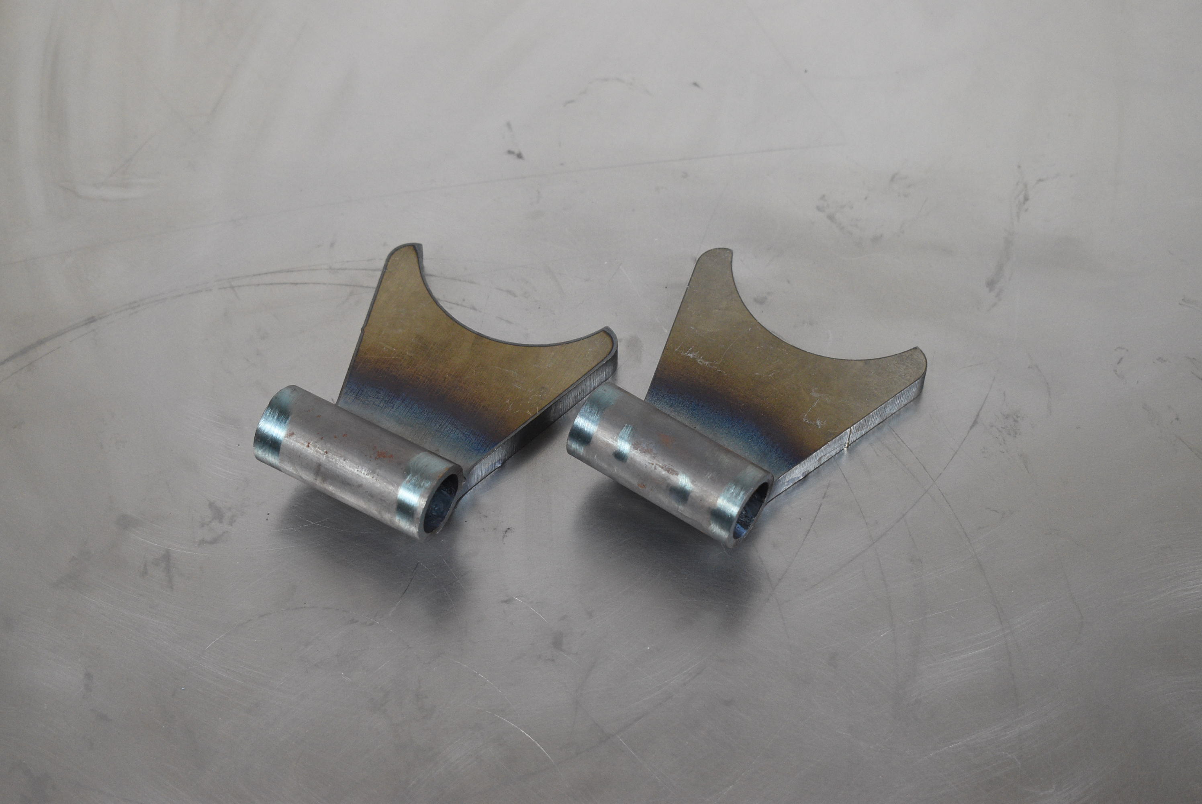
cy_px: 402
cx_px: 601
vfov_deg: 20.2
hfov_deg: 29.8
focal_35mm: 68
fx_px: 2255
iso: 1250
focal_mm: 45
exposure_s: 1/160
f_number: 6.3
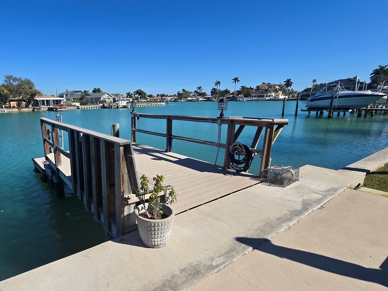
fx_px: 202
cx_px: 131
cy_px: 150
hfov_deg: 84.9
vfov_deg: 71.6
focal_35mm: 18
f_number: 2.2
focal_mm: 2.2
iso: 50
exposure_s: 1/3409
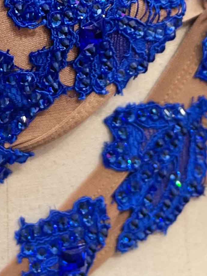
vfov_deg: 15.0
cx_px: -8
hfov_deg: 12.7
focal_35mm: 115
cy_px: -209
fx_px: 917
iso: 64
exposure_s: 1/100
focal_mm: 5.1
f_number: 1.6
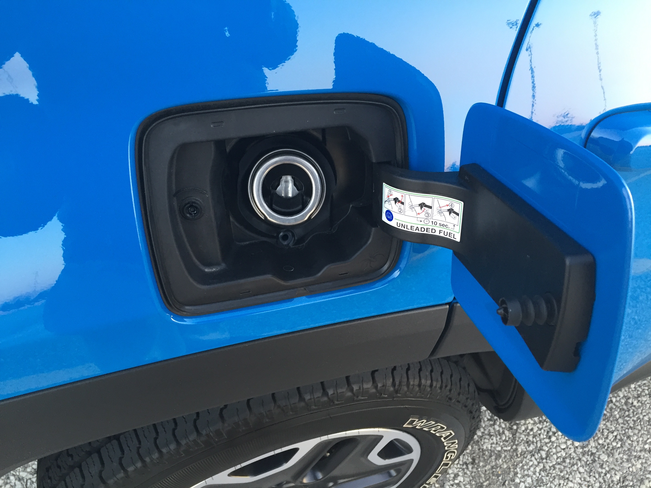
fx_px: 545
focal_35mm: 29
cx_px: 326
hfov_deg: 61.7
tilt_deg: -50.0
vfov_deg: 48.2
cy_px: 244
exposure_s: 1/30
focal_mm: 4.15
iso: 40
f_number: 2.2
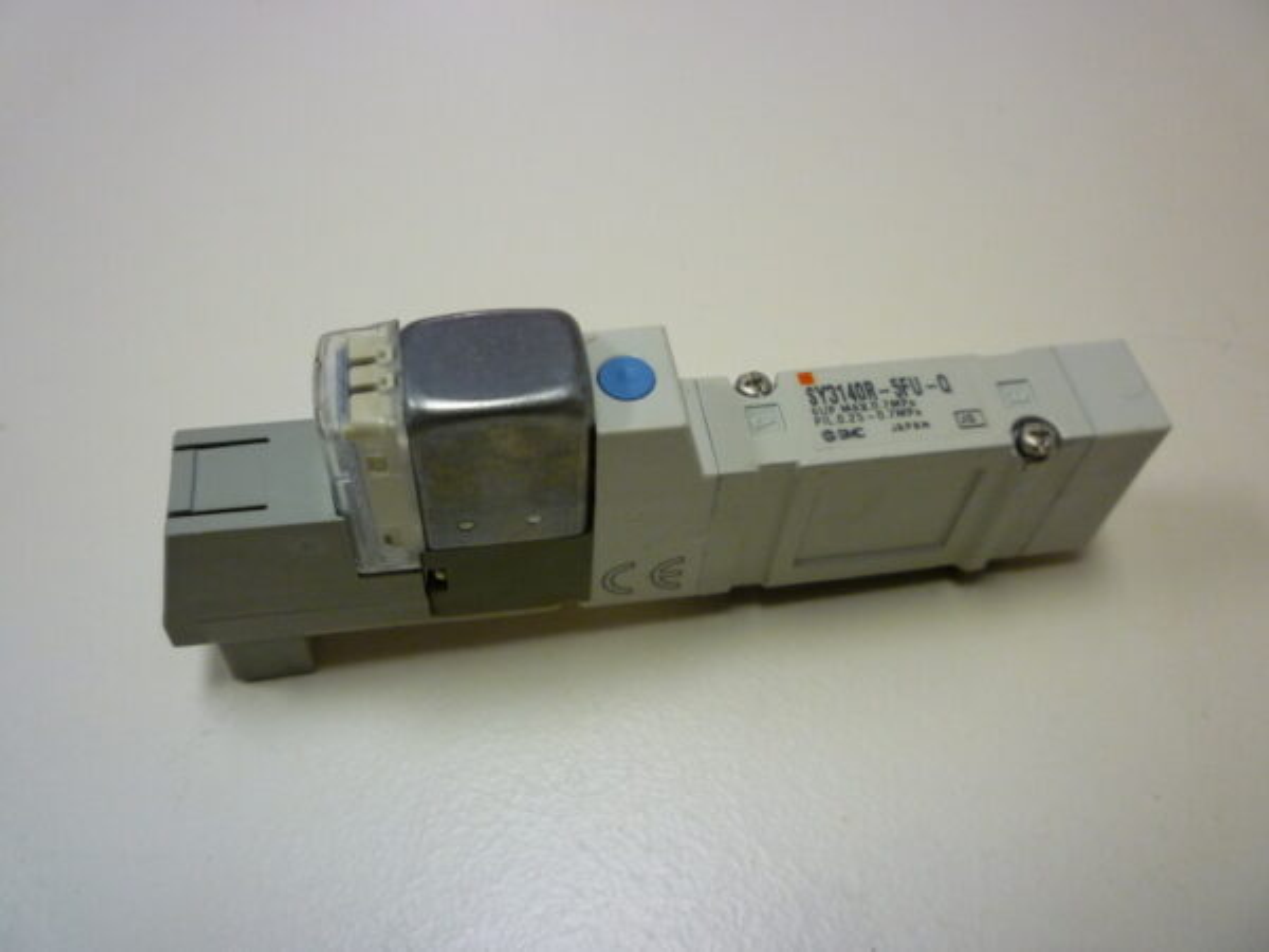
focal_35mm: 29
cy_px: 476
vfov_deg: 48.2
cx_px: 634
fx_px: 1063
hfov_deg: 61.7
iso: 320
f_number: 3.3
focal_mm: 5.2
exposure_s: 1/30
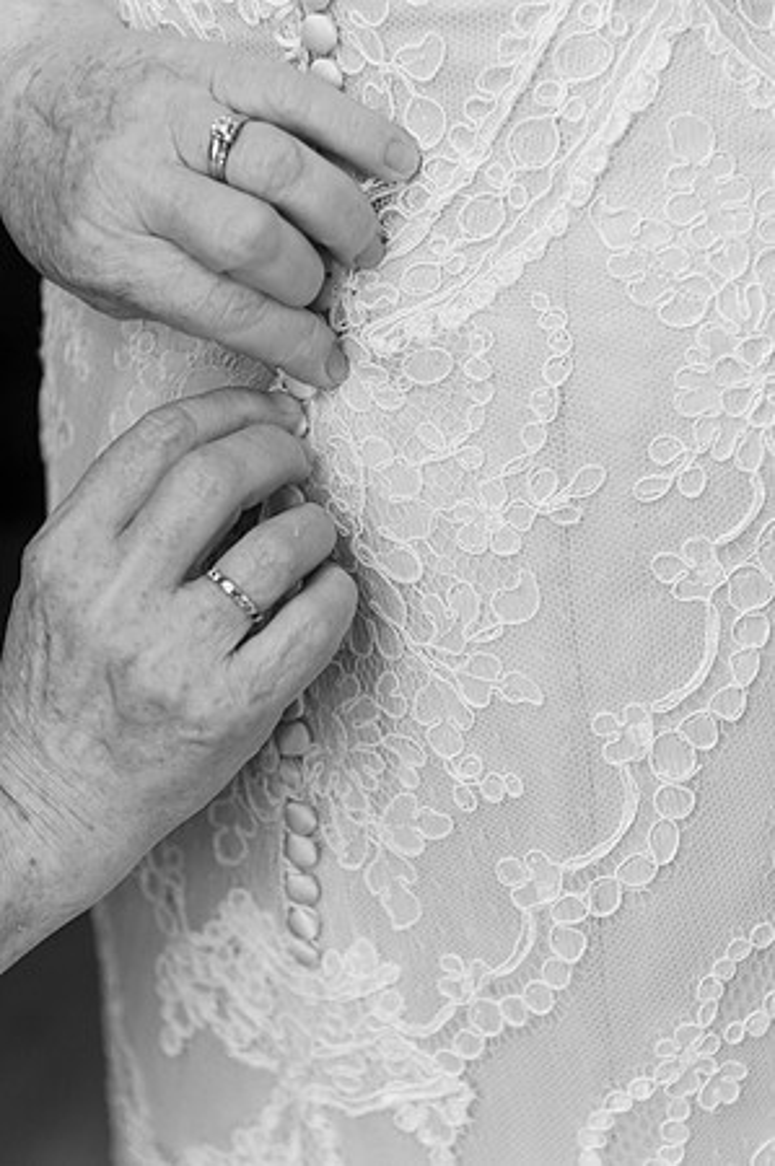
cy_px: 583
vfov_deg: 28.9
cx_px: 388
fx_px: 2265
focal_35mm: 70
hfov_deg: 19.4
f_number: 4.5
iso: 1600
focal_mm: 70
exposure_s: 1/60
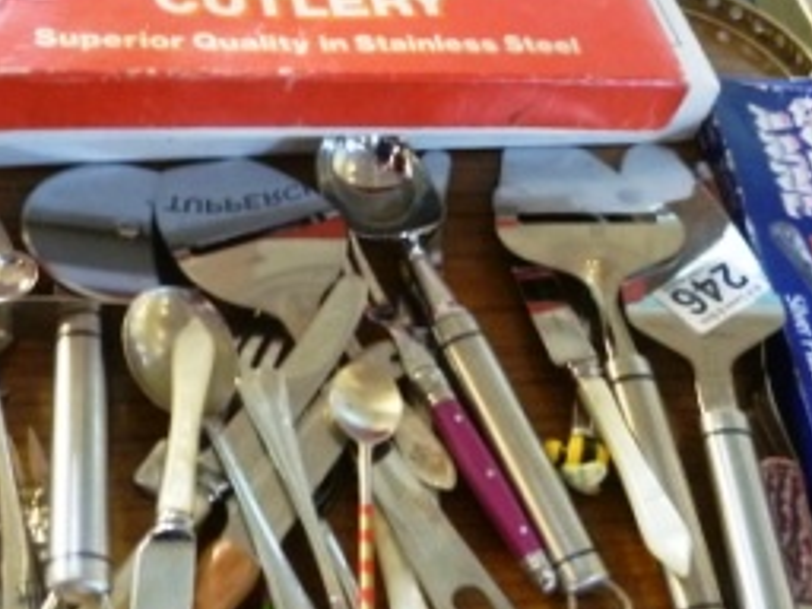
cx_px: 324
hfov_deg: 38.7
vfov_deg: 29.7
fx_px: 1149
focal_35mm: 49
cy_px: 327
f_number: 2.8
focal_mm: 5
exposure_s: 1/10
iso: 400
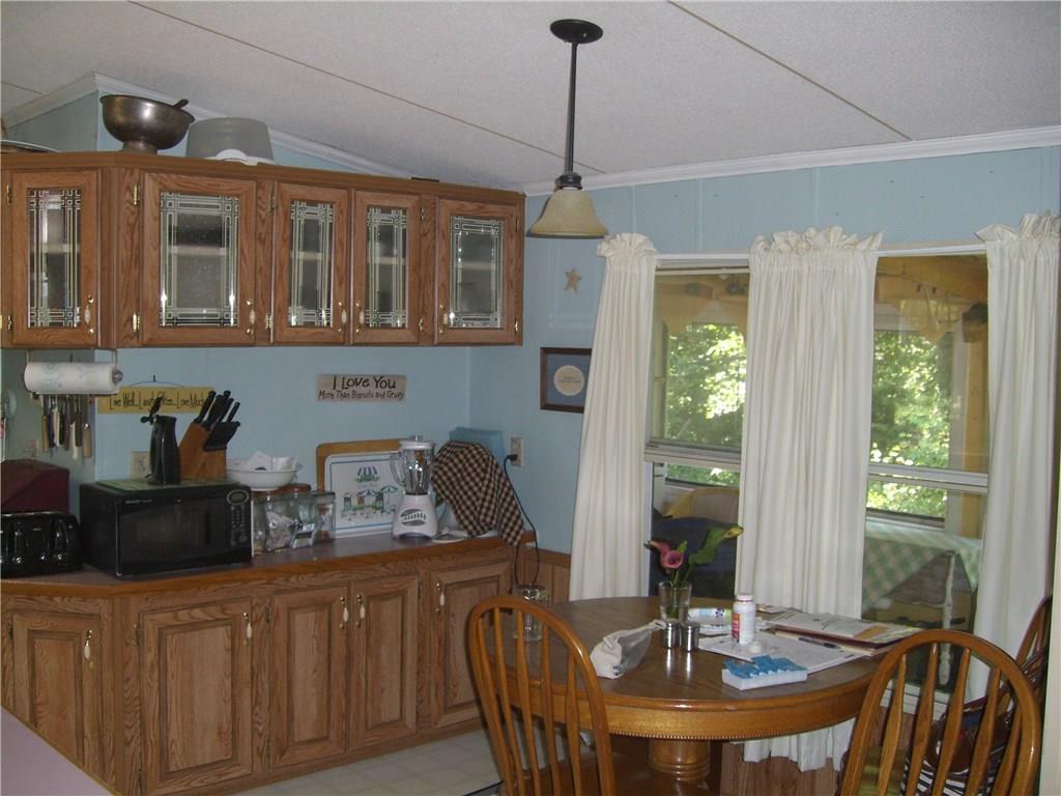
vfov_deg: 37.7
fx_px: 1165
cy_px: 398
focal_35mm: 38
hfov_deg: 49.0
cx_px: 530
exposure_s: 1/60
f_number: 2.7
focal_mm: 6.2
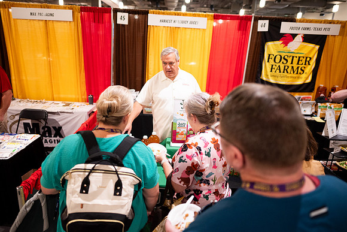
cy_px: 116
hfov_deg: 73.7
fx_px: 231
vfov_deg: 53.2
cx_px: 174
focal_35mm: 24
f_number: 1.8
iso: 1600
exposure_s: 1/200
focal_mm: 24
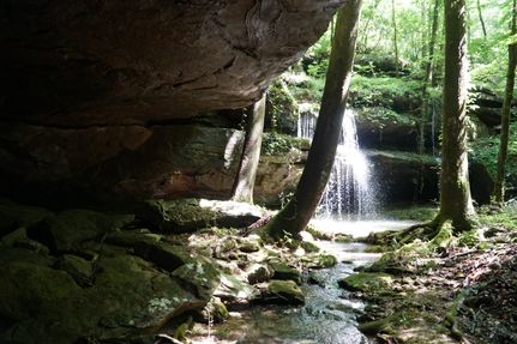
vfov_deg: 47.9
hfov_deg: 67.4
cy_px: 172
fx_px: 388
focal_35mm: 27
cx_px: 258
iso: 2500
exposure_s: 1/160
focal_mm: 18
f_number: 4
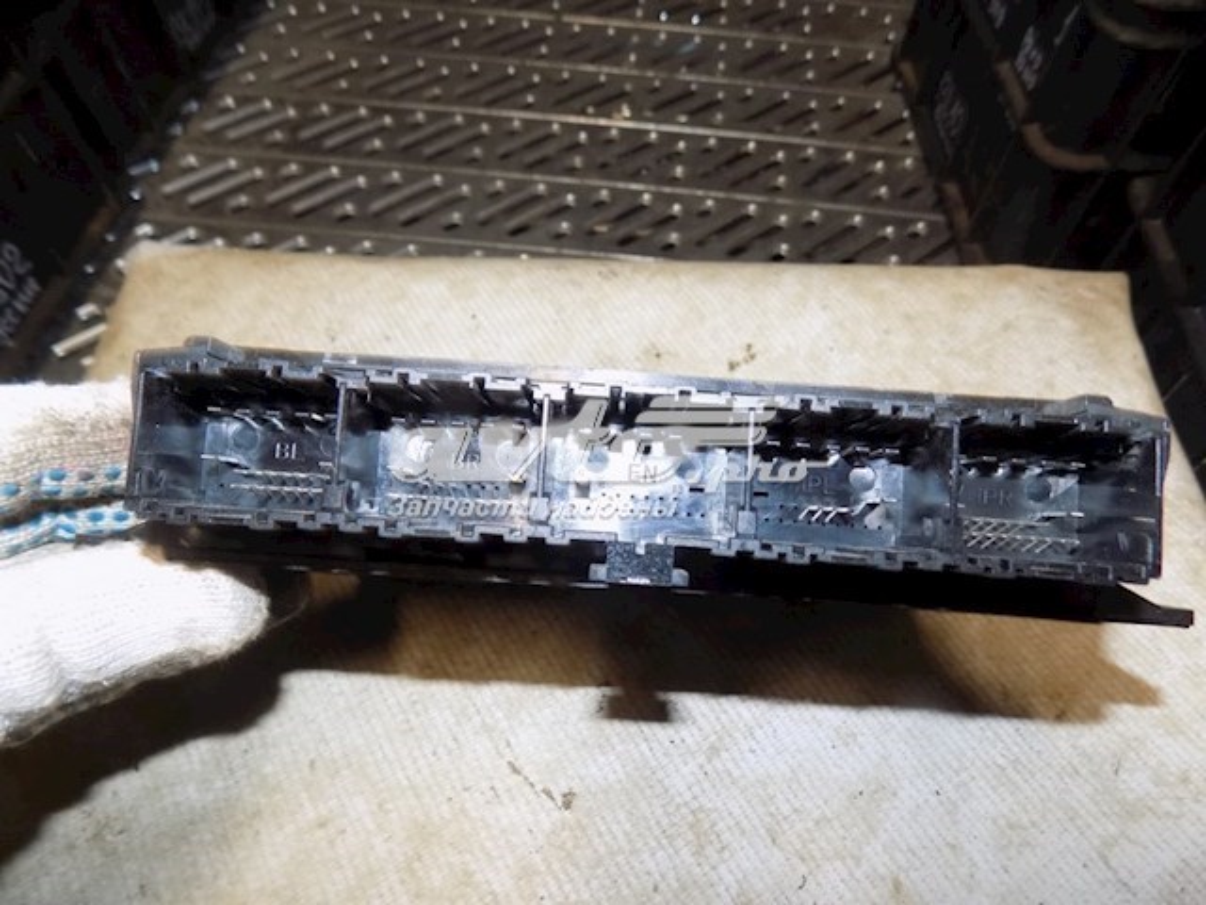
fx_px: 801
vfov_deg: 58.9
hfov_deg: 73.9
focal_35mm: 23
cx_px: 603
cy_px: 452
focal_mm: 4
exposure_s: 1/30
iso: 200
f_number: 3.1
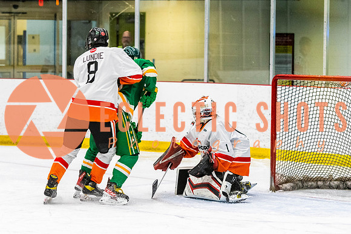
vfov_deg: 7.6
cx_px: 126
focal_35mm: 180
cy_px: 117
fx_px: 1756
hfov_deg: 11.4
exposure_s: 1/640
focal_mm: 112
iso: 2200
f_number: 2.8
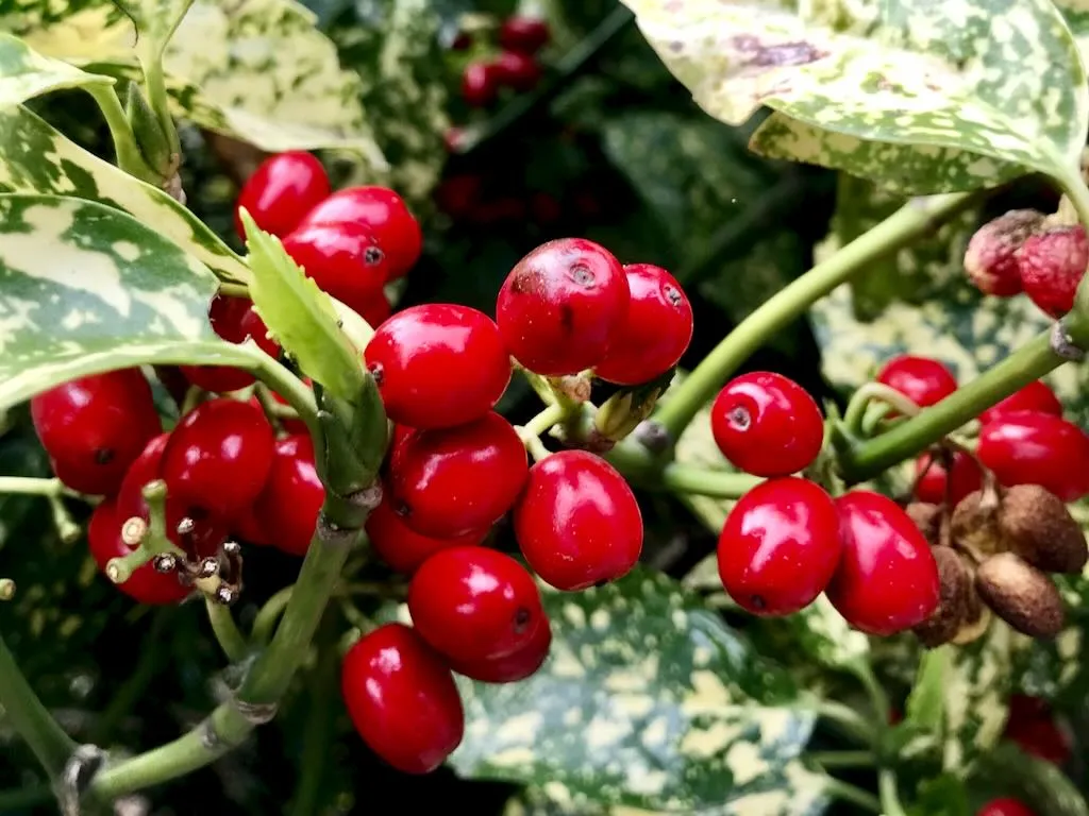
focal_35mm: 28
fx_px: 881
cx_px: 544
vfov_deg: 49.7
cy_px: 408
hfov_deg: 63.4
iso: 20
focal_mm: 3.99
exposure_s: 1/278
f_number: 1.8
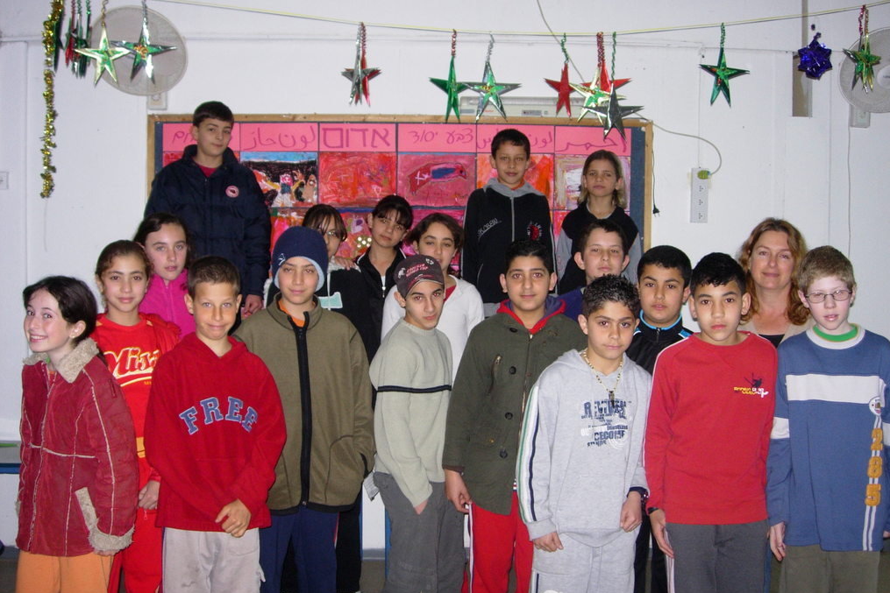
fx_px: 1063
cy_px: 308
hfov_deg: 45.4
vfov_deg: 31.2
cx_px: 448
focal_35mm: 43
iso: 137
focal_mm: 8.5
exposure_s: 1/111
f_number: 2.9
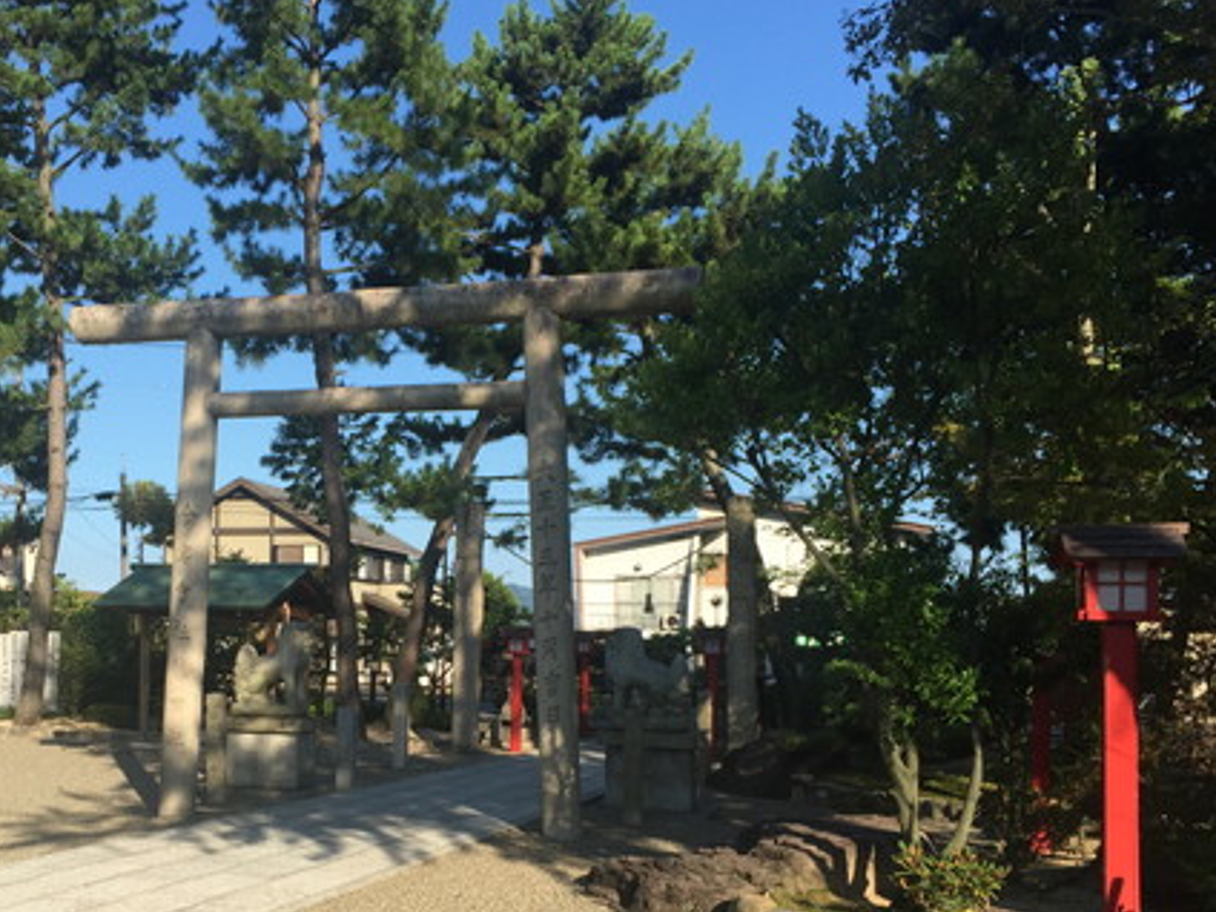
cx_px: 384
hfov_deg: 44.9
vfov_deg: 34.8
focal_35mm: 41
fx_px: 1440
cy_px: 617
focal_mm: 4.15
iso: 32
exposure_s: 1/1364
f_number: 2.2
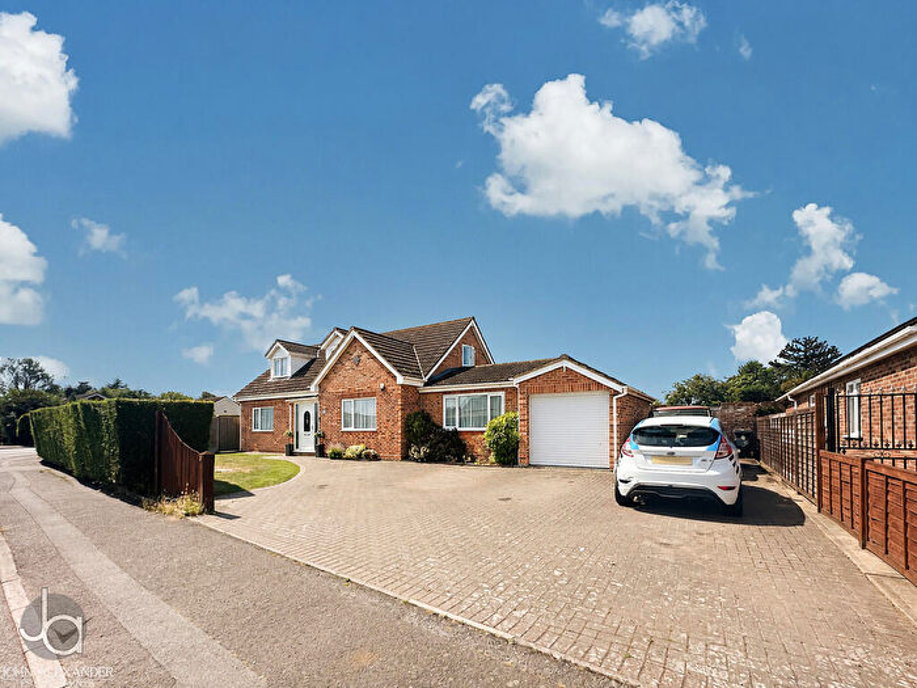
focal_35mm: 14
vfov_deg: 85.7
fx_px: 371
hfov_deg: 102.1
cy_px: 344
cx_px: 458
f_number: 2.2
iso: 50
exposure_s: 1/2257
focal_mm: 2.22
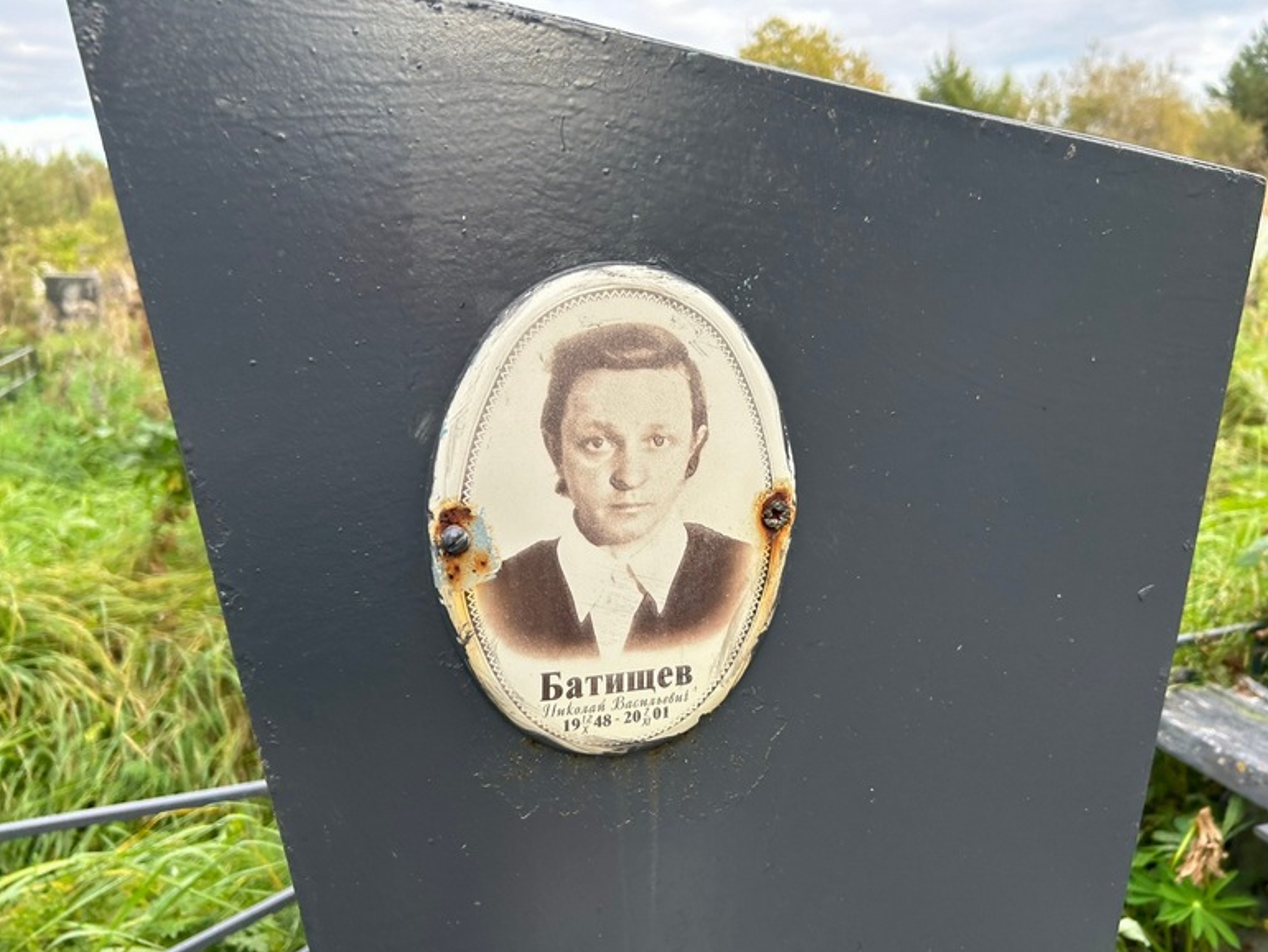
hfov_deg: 65.3
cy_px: 483
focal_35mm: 27
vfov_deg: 51.4
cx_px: 611
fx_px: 989
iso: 40
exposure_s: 1/202
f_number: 1.5
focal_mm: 5.7
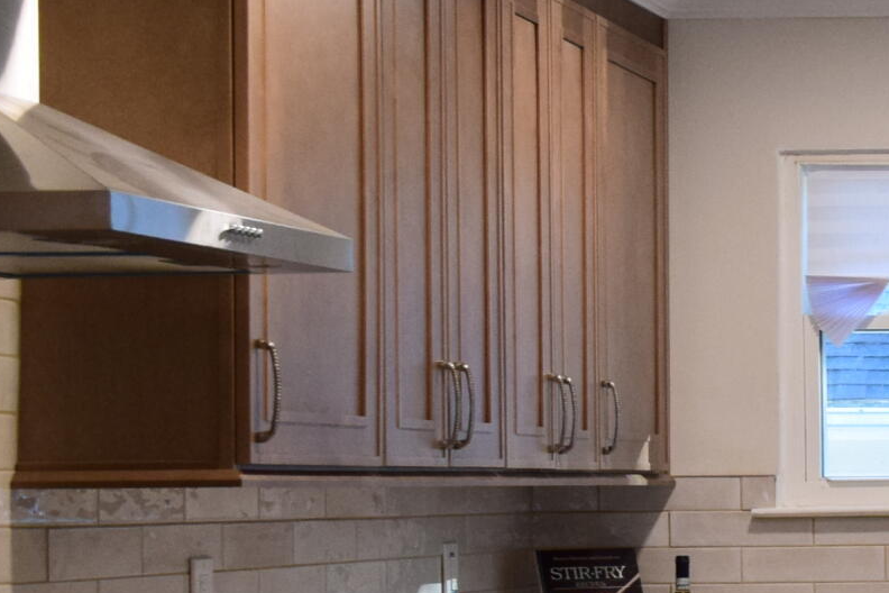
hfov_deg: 14.7
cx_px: 1507
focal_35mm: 125
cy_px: 546
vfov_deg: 10.9
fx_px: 3087
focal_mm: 22
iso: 1100
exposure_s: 1/60
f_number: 8
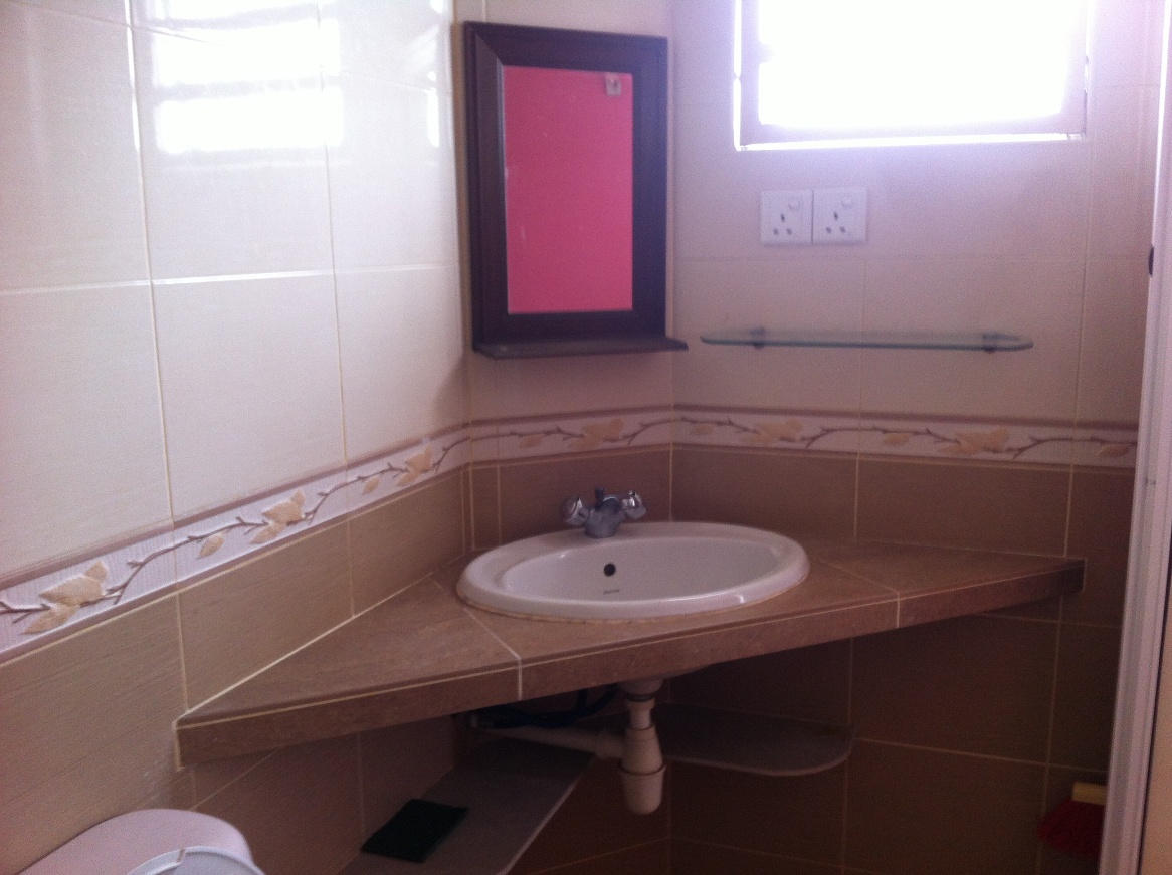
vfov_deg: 40.6
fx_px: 1183
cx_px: 586
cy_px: 438
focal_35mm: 35
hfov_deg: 52.7
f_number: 2.8
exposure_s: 1/17
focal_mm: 3.85
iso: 125
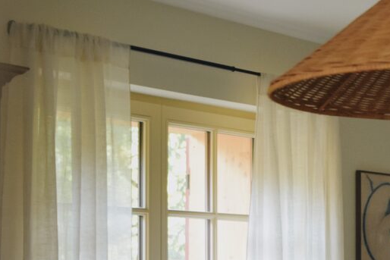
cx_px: 580
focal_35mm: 112
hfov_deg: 16.6
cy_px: 295
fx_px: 1214
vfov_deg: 12.0
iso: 800
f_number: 3.3
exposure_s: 1/45
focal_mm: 24
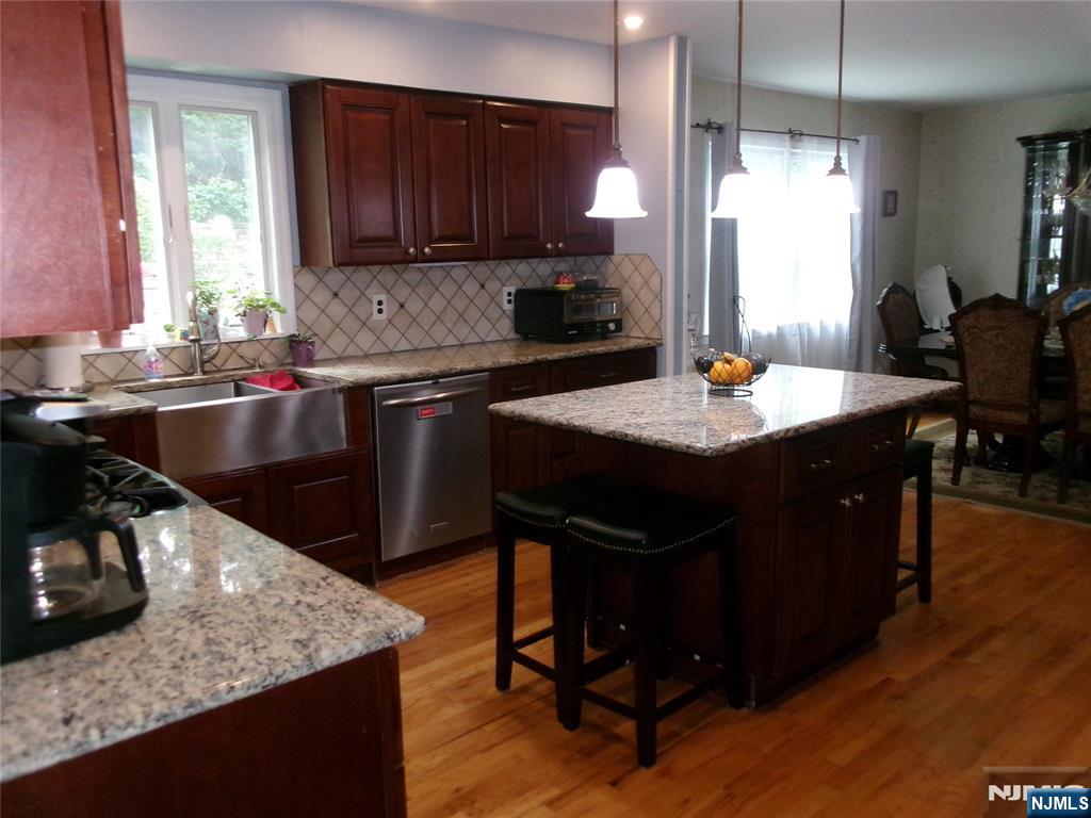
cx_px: 546
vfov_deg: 49.7
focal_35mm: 28
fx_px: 882
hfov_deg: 63.4
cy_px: 409
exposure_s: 1/34
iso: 400
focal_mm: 5.1
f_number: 3.9
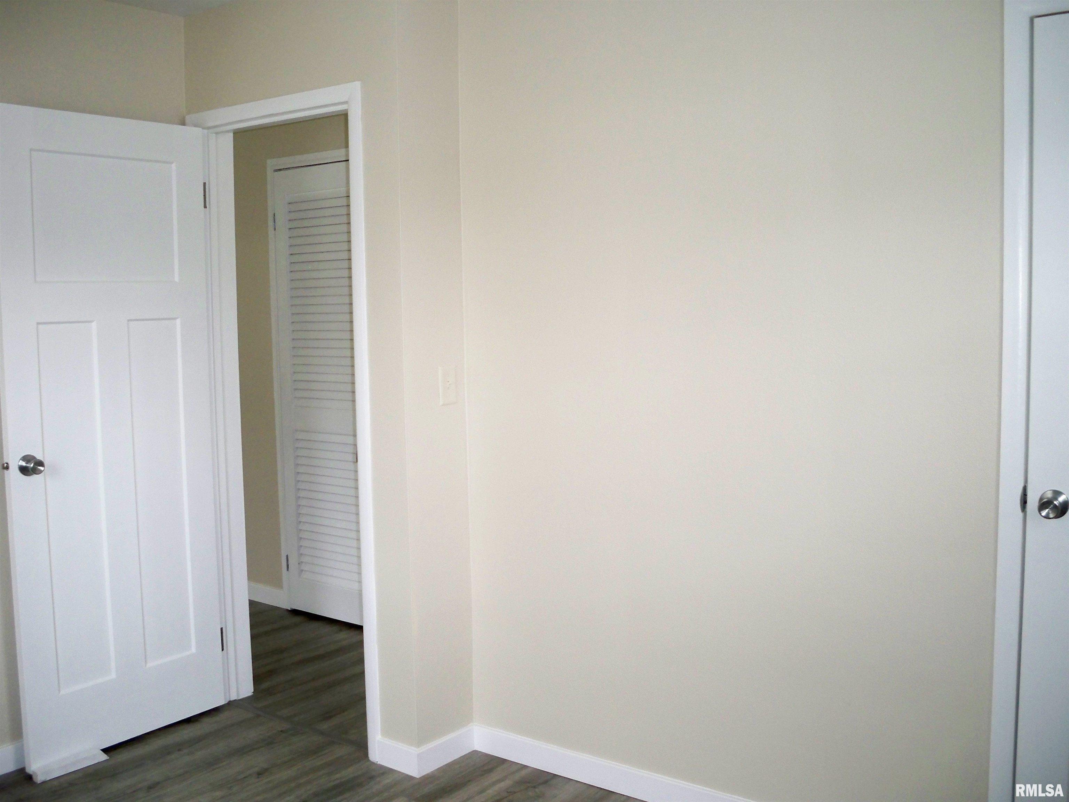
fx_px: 1081
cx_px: 534
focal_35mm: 35
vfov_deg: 40.7
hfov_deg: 52.6
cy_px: 401
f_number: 3.1
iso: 250
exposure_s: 1/80
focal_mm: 6.3
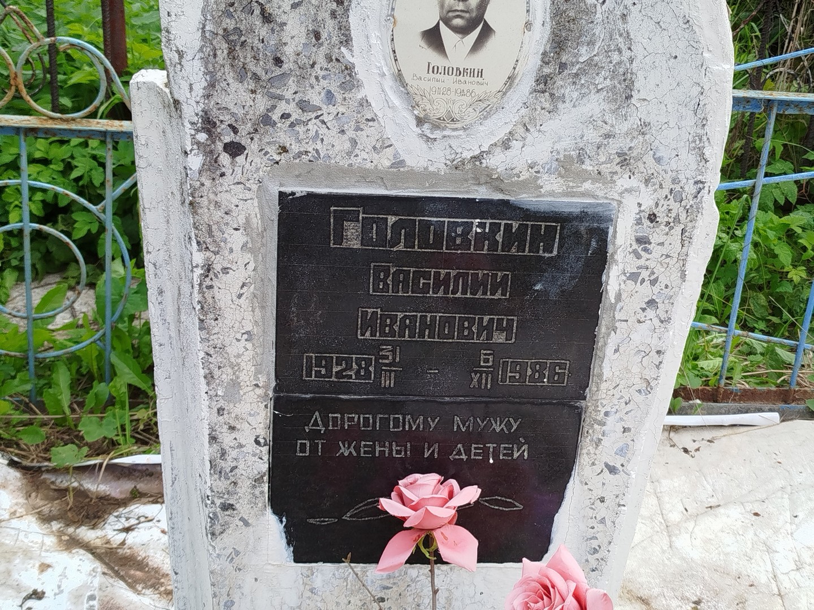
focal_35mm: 48
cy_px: 305
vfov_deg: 30.3
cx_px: 407
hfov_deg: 39.7
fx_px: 1129
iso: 50
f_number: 1.7
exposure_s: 1/219
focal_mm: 5.31
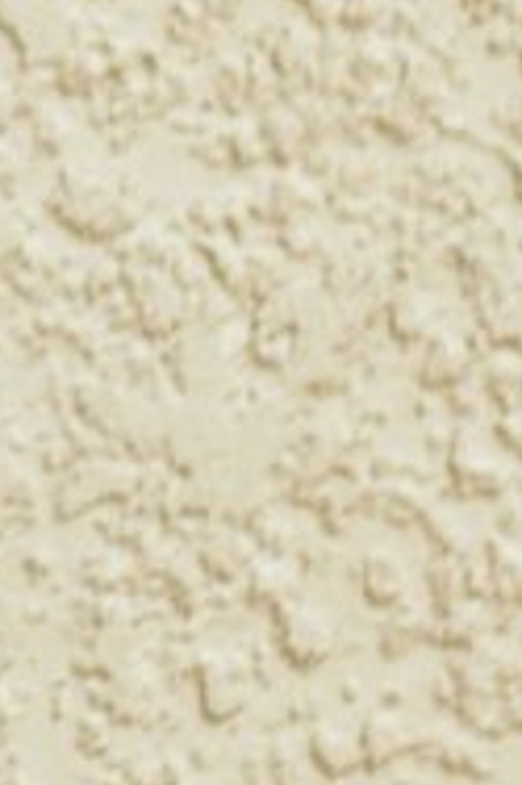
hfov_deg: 2.6
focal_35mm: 522
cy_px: 180
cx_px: -1351
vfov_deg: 4.0
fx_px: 11374
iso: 800
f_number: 2.8
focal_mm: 70
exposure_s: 1/80
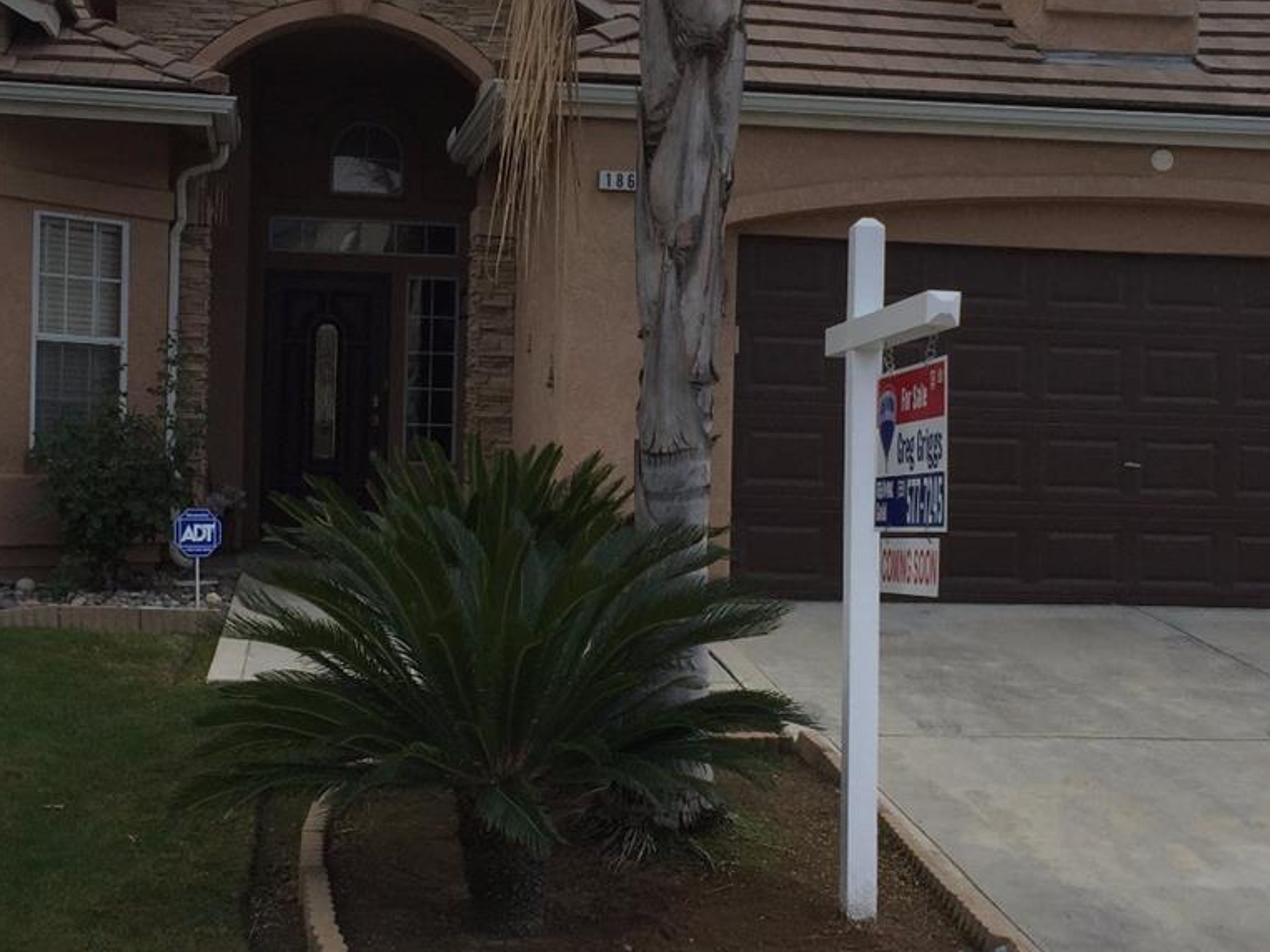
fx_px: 2091
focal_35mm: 57
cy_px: 436
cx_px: 604
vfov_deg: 25.6
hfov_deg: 33.8
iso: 32
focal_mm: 4.15
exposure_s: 1/1319
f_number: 2.2
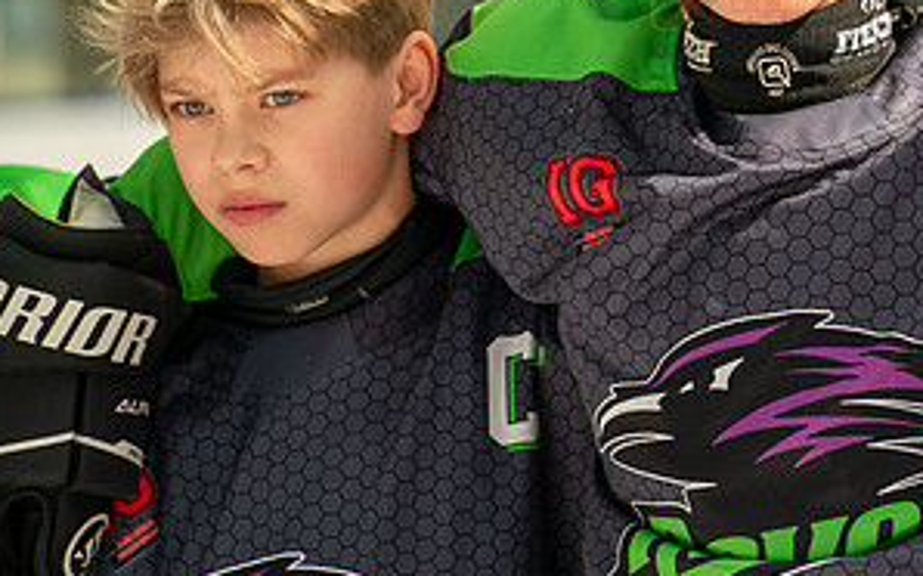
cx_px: 784
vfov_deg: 4.4
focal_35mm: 298
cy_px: 11
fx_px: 7493
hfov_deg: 7.0
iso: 2000
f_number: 4
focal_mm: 150
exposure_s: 1/2500
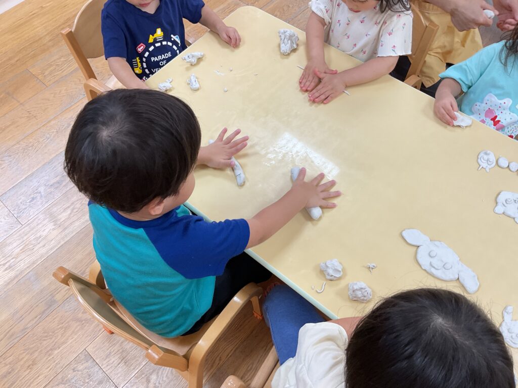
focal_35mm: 29
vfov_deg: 48.2
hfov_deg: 61.7
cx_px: 259
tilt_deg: -60.3
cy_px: 194
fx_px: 434
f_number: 1.8
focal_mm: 3
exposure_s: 1/120
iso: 64
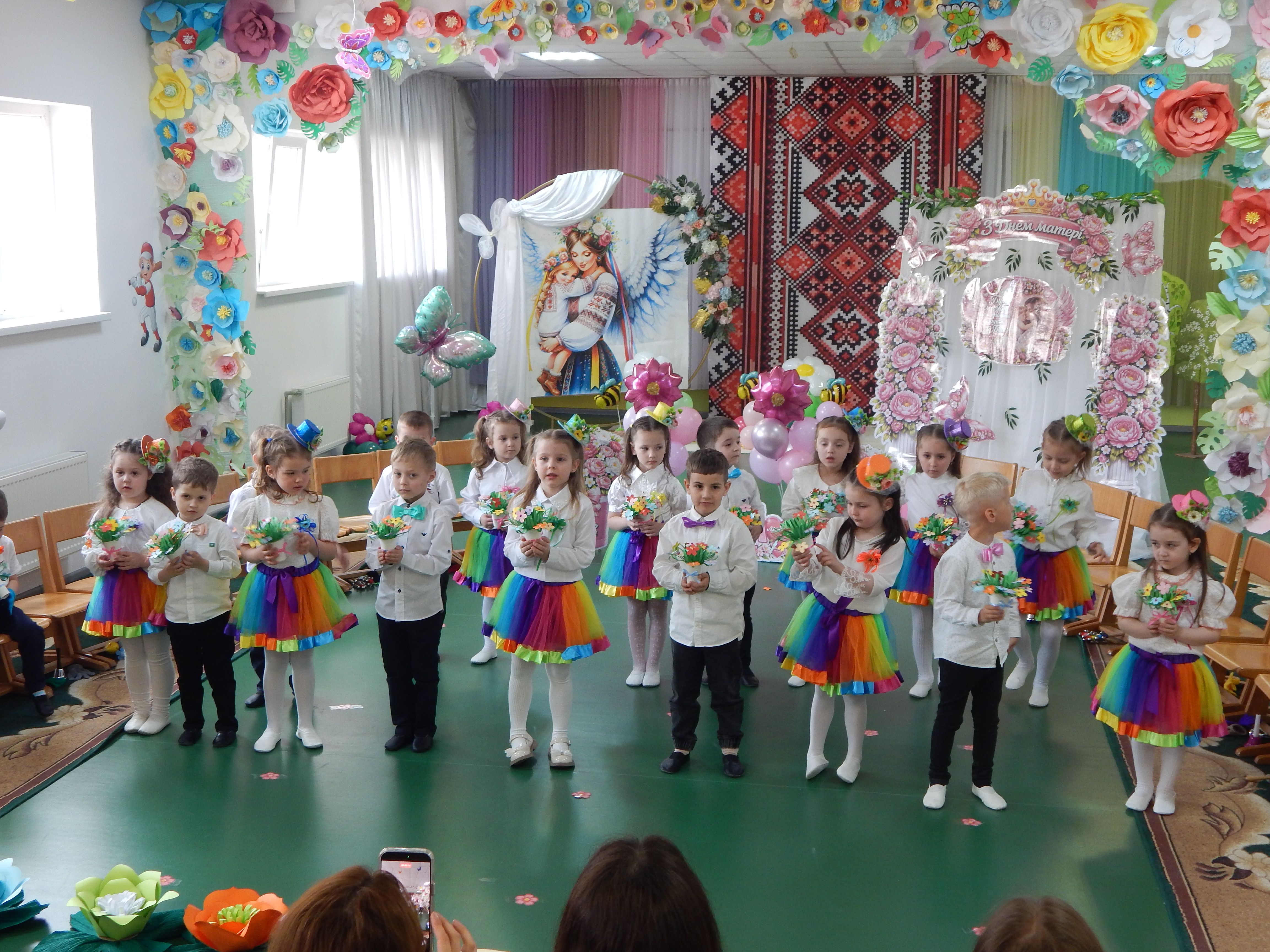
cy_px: 476
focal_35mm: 43
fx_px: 1578
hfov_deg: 43.9
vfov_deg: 33.6
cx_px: 635
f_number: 3.6
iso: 180
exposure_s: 1/30
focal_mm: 7.7
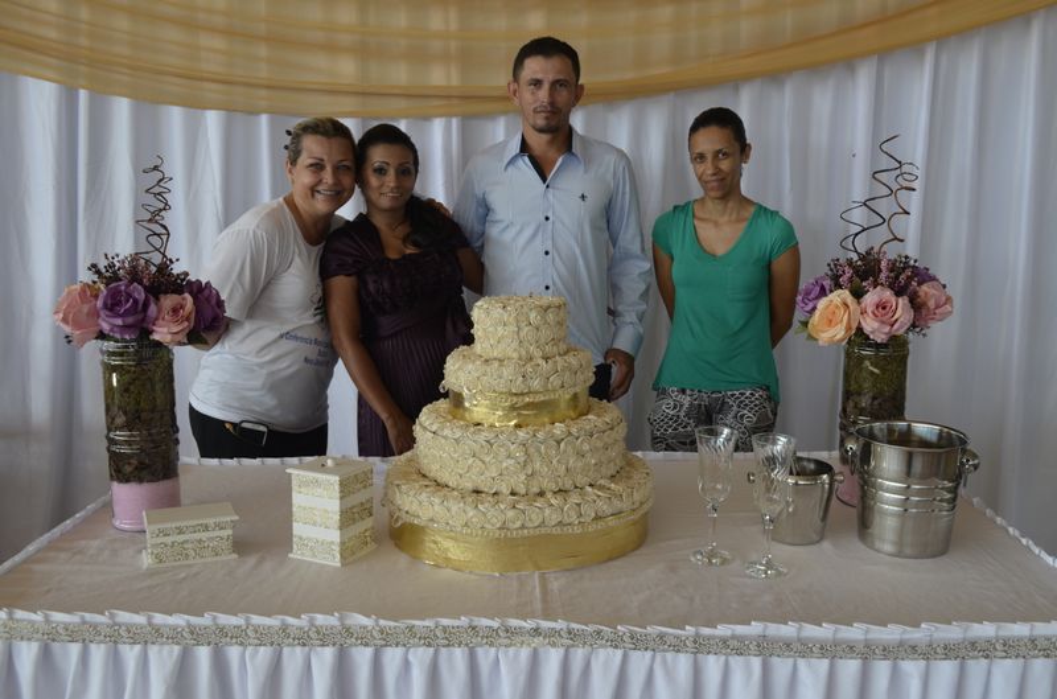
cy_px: 350
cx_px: 528
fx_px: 966
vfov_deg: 39.8
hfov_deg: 57.3
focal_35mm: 33
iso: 320
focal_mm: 22
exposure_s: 1/125
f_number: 5.6
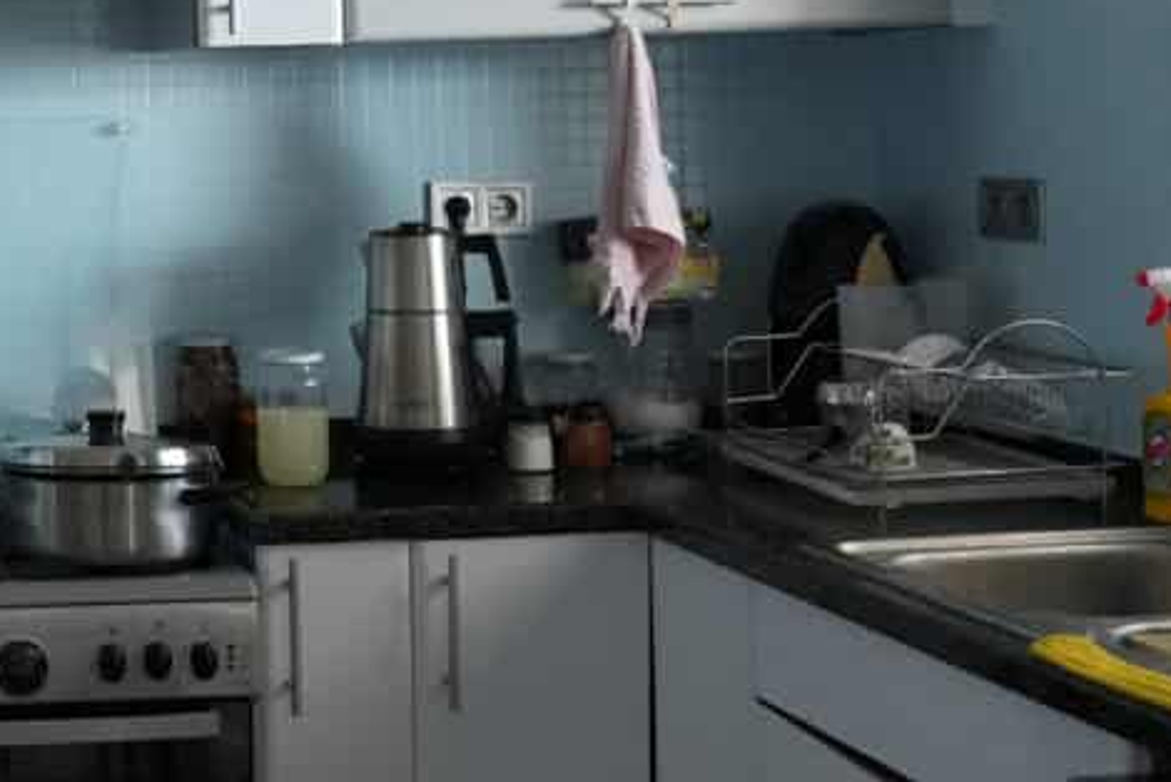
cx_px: -369
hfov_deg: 23.9
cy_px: 173
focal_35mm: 74
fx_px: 2408
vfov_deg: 18.3
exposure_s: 1/160
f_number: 4
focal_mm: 17
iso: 1600
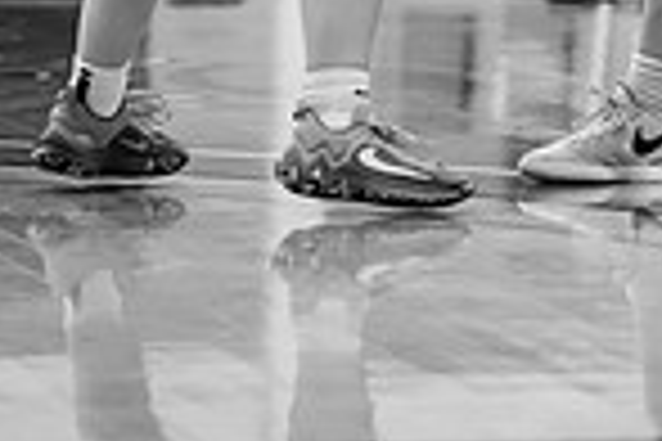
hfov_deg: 5.2
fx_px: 7189
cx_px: 833
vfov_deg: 3.5
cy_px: -407
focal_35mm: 391
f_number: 3.5
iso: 2500
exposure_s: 1/640
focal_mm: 99
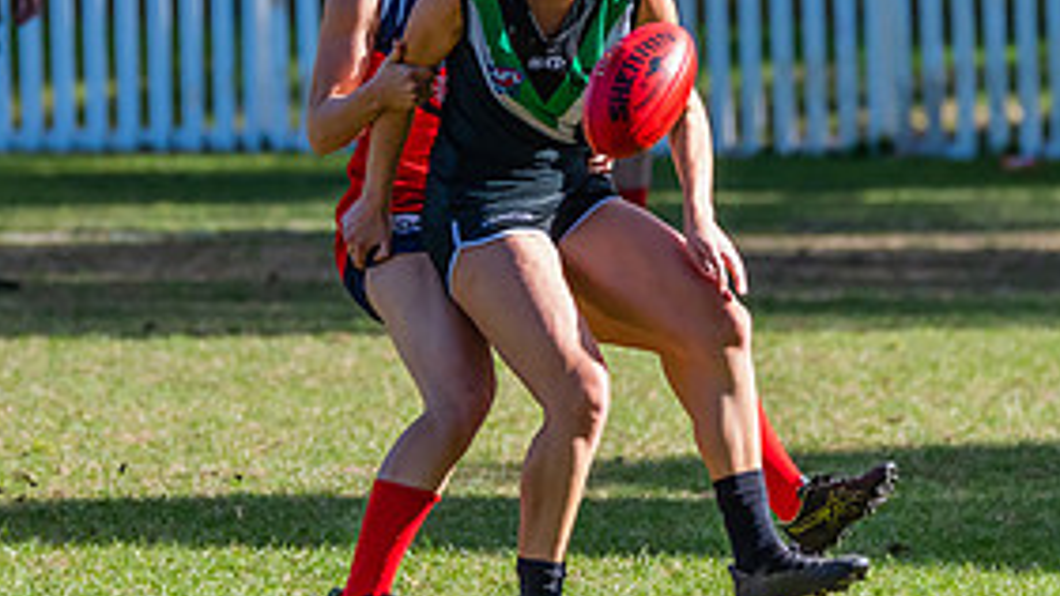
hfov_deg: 2.4
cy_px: 72
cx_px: 400
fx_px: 25715
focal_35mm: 915
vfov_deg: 1.3
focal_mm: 350
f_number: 6
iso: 1100
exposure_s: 1/1600
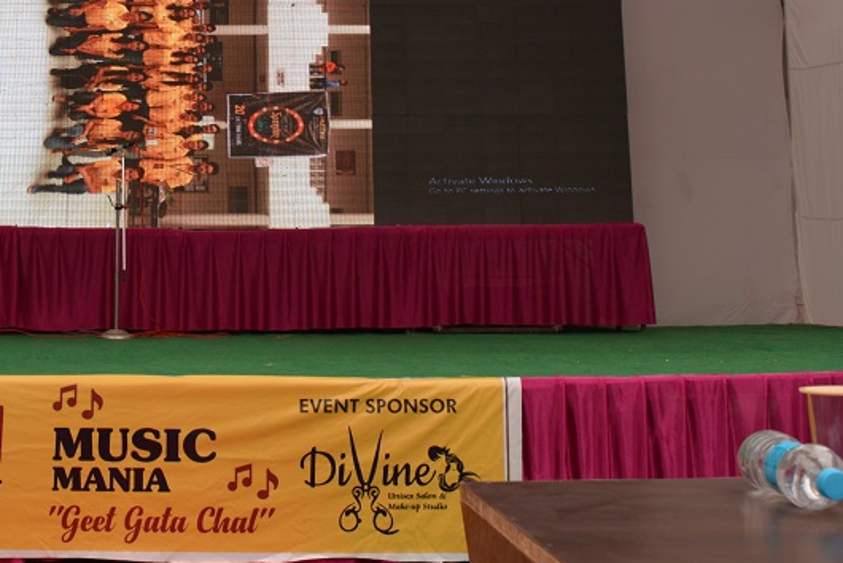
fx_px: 1312
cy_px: 129
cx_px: 207
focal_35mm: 56
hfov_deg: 34.8
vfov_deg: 23.9
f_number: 5.6
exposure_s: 1/125
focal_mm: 22
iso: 360
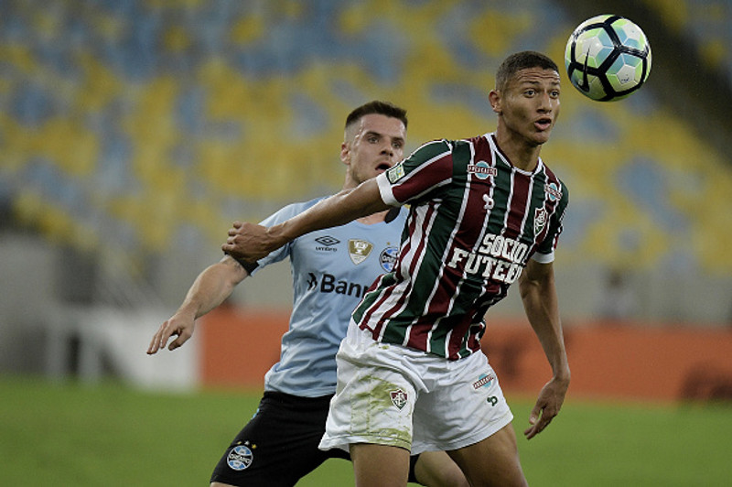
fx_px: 9142
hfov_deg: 4.6
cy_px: 244
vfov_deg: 3.0
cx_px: 366
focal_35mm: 450
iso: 2000
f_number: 2.8
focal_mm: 300
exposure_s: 1/2000
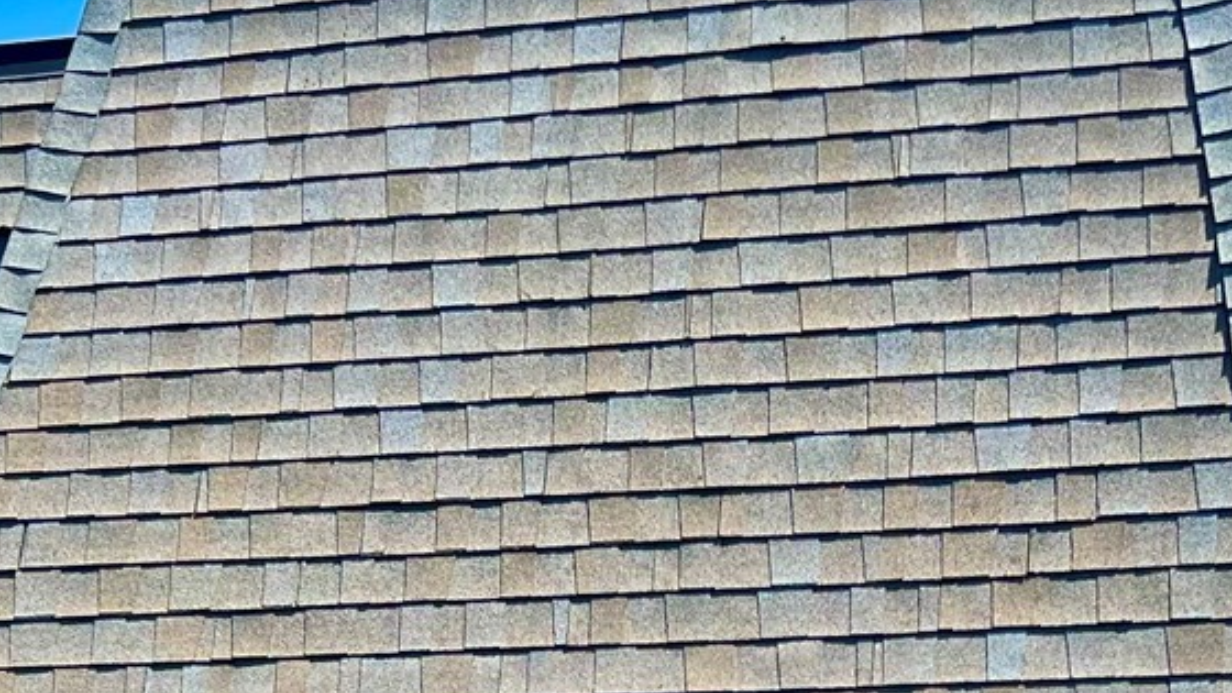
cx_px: 794
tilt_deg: +5.3
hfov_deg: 26.1
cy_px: 1074
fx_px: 2646
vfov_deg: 13.9
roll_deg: -0.2
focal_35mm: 81
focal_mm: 5.7
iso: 50
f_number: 1.5
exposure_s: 1/2762
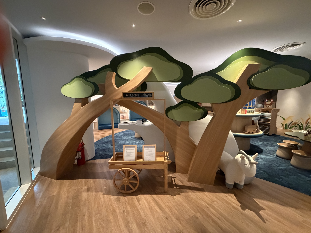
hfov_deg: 102.1
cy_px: 116
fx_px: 126
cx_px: 156
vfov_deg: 85.7
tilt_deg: -8.3
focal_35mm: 14
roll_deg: +0.8
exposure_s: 1/60
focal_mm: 2.22
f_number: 2.2
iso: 1250
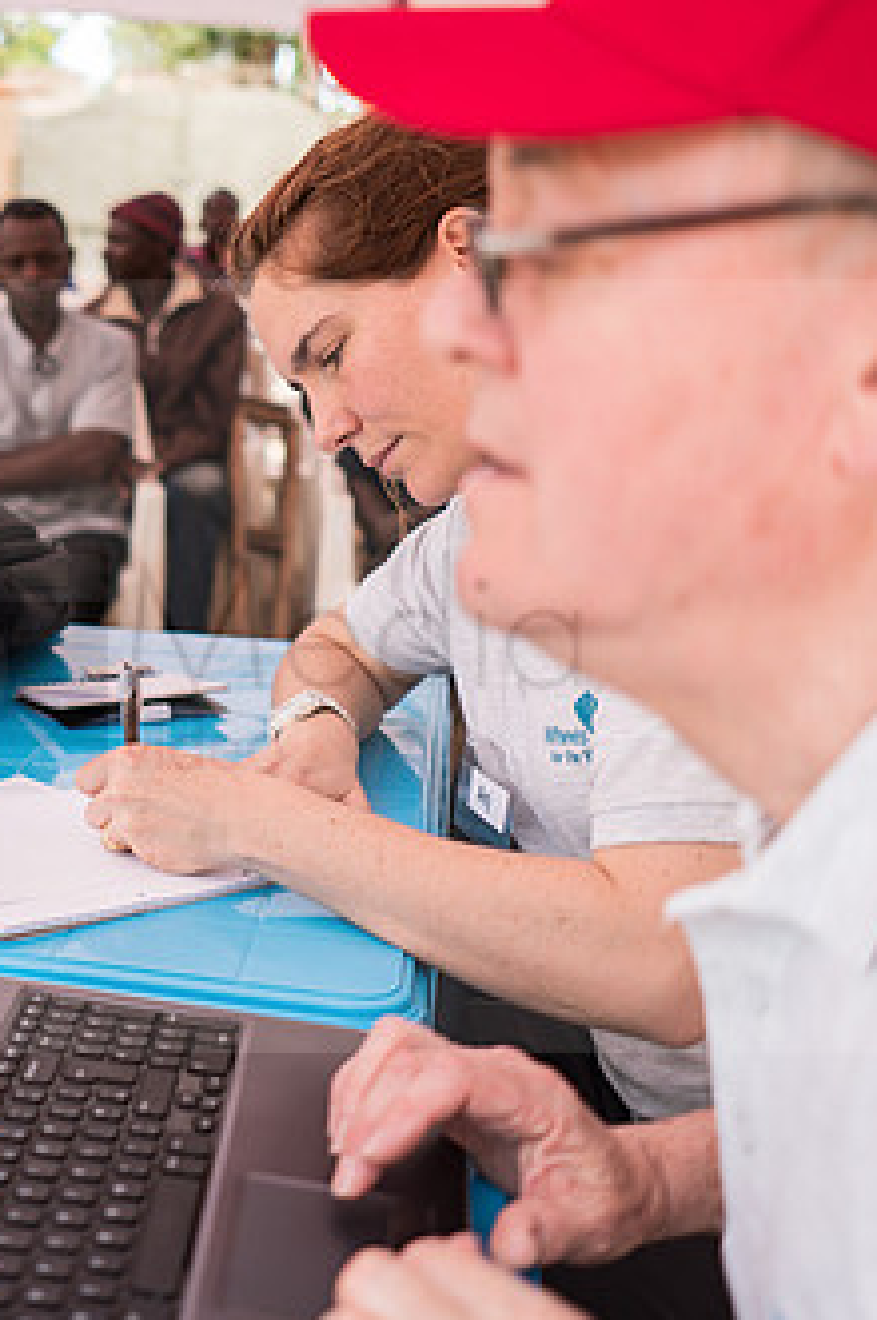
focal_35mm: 53
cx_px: -163
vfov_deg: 37.5
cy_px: 624
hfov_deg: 23.4
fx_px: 1941
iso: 100
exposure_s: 1/400
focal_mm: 28
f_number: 2
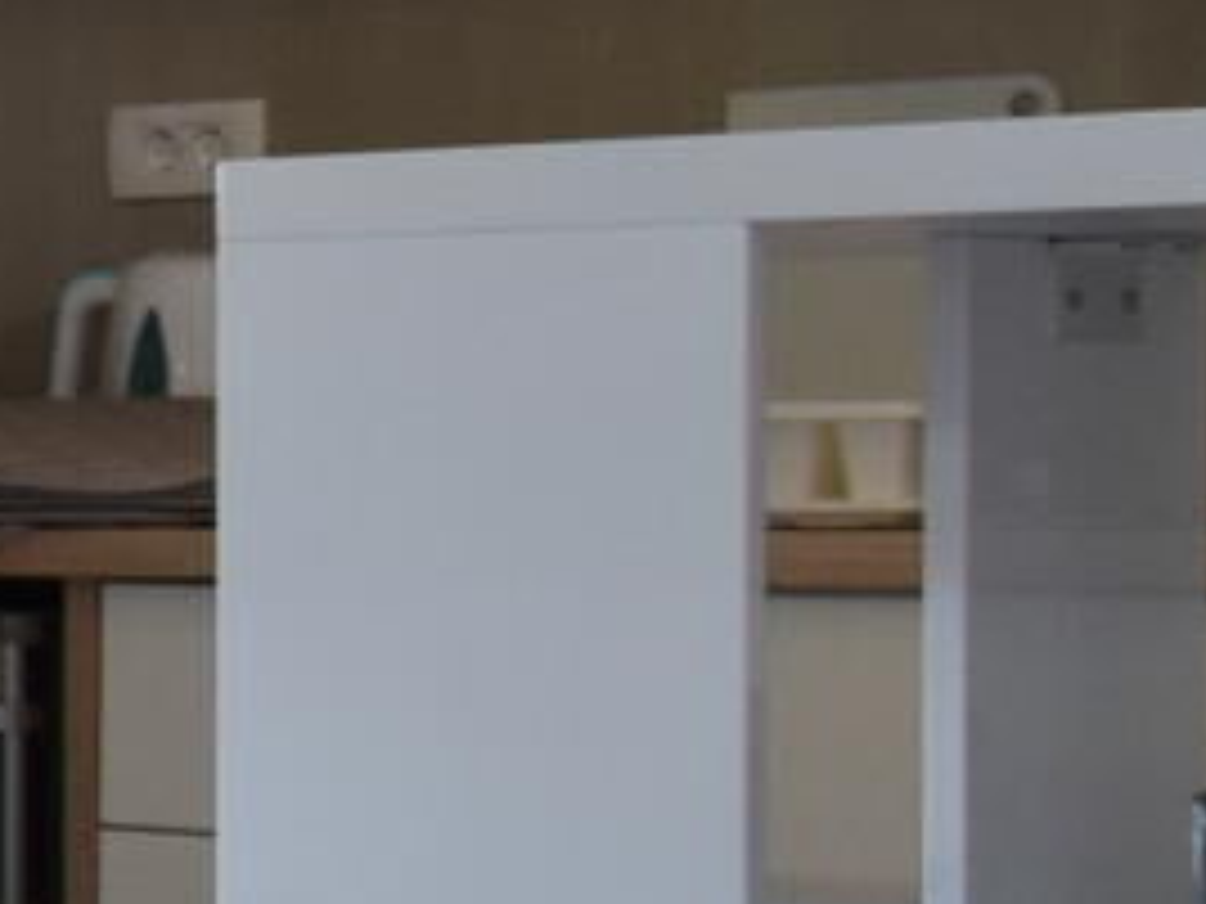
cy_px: 315
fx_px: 4494
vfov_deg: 11.5
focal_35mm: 129
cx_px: -2048
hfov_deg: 11.4
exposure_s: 1/80
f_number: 4.5
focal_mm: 10
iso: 400
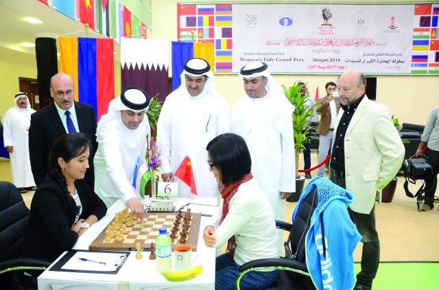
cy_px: 145
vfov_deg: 47.7
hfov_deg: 67.5
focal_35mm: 27
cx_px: 220
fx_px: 328
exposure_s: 1/80
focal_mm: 18
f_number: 5
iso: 1600
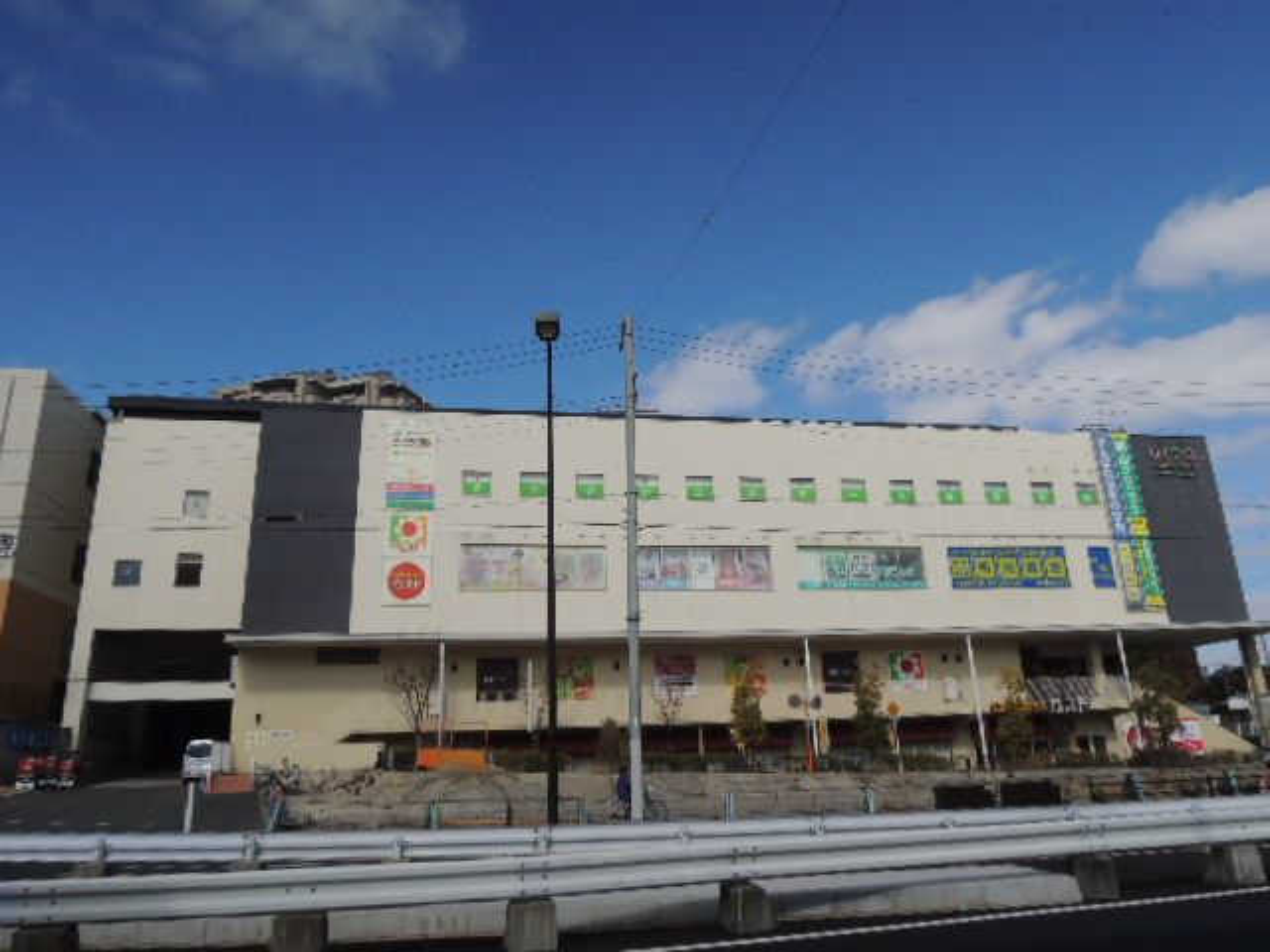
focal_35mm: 24
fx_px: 881
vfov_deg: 56.8
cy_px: 476
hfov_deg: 71.6
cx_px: 635
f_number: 4.5
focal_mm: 4.3
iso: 100
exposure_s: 1/1250
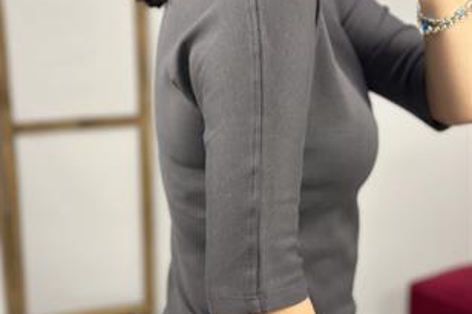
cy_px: 200
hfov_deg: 30.1
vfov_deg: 20.2
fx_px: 878
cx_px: 236
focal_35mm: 67
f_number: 1.78
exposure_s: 1/100
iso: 160
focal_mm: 6.86
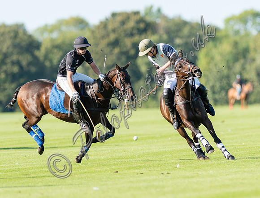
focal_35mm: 655
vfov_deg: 2.3
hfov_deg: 3.0
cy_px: 99
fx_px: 4945
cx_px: 176
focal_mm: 300
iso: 320
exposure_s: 1/1600
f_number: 3.2
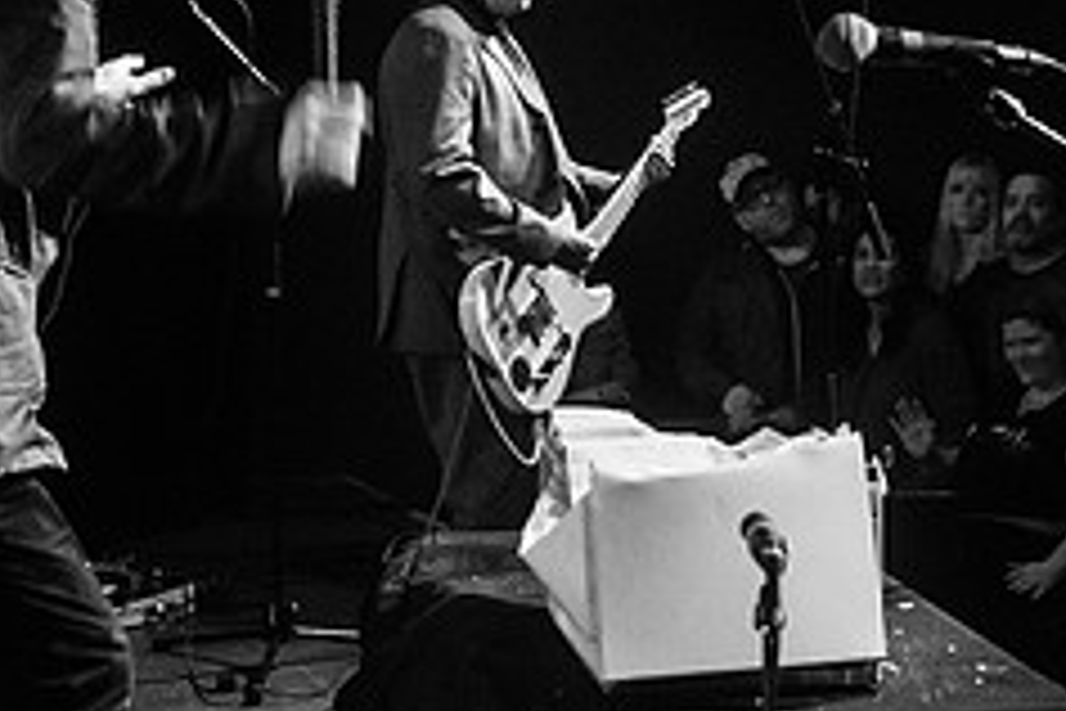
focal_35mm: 95
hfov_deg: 21.0
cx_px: 983
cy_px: 79
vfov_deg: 14.3
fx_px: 2813
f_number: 3.2
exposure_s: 1/160
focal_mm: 35
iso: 2000
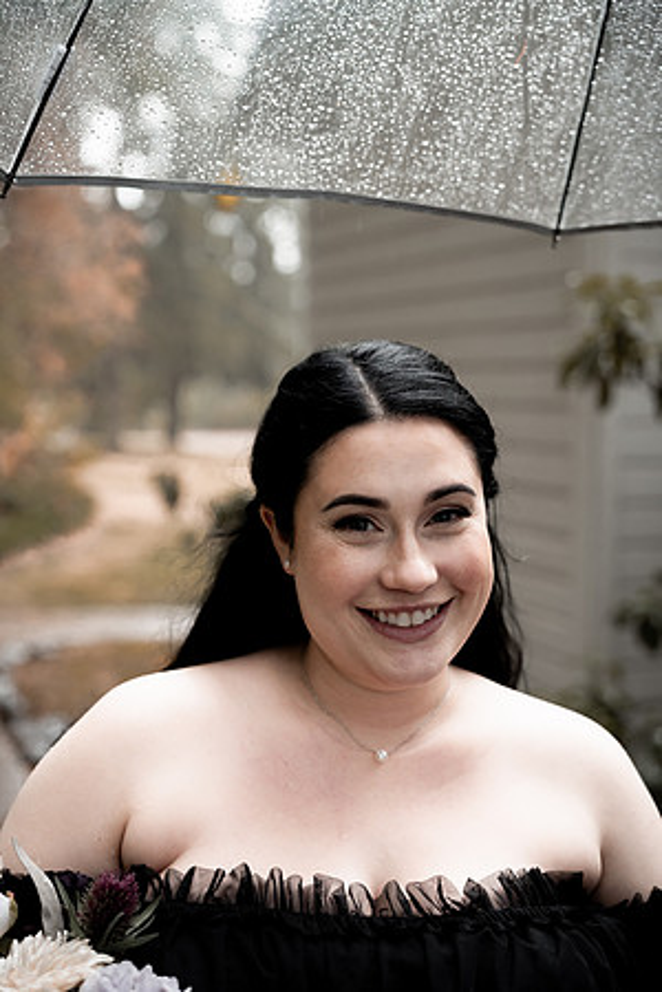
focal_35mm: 47
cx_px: 331
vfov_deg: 41.9
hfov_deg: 28.6
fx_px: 1296
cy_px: 496
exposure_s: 1/320
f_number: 2.8
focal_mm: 47
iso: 640
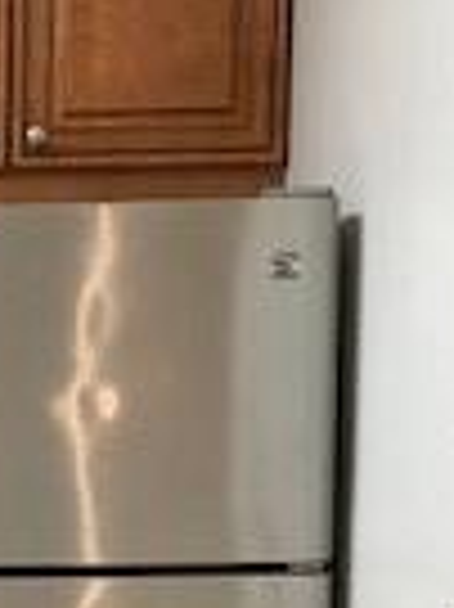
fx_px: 2329
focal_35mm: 133
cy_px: 635
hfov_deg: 10.5
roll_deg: +1.1
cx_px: -355
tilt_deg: -5.6
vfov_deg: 14.6
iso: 200
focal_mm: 3.99
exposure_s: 1/60
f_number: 1.8
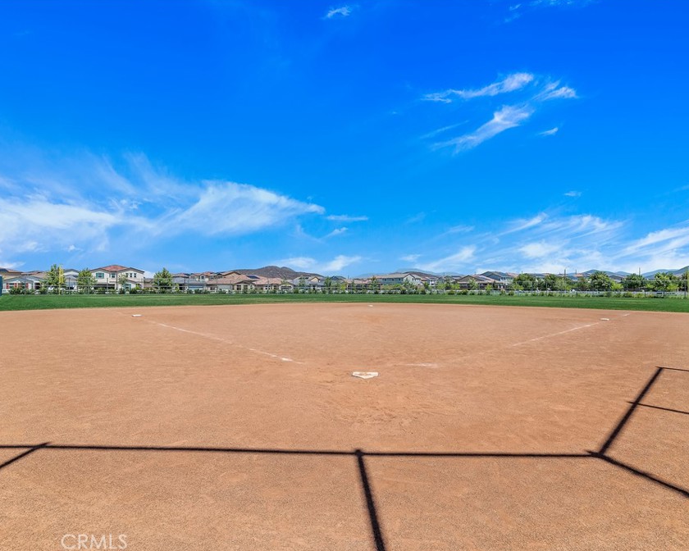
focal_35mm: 16
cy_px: 274
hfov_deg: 93.0
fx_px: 326
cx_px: 367
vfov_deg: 80.4
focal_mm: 14
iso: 500
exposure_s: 1/250
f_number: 20
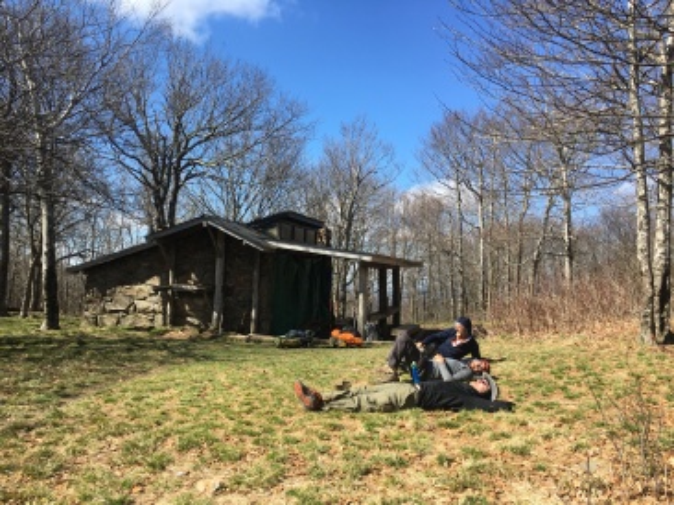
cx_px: 337
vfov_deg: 48.2
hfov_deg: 61.7
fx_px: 564
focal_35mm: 29
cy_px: 252
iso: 25
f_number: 2.2
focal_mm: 4.15
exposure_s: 1/785
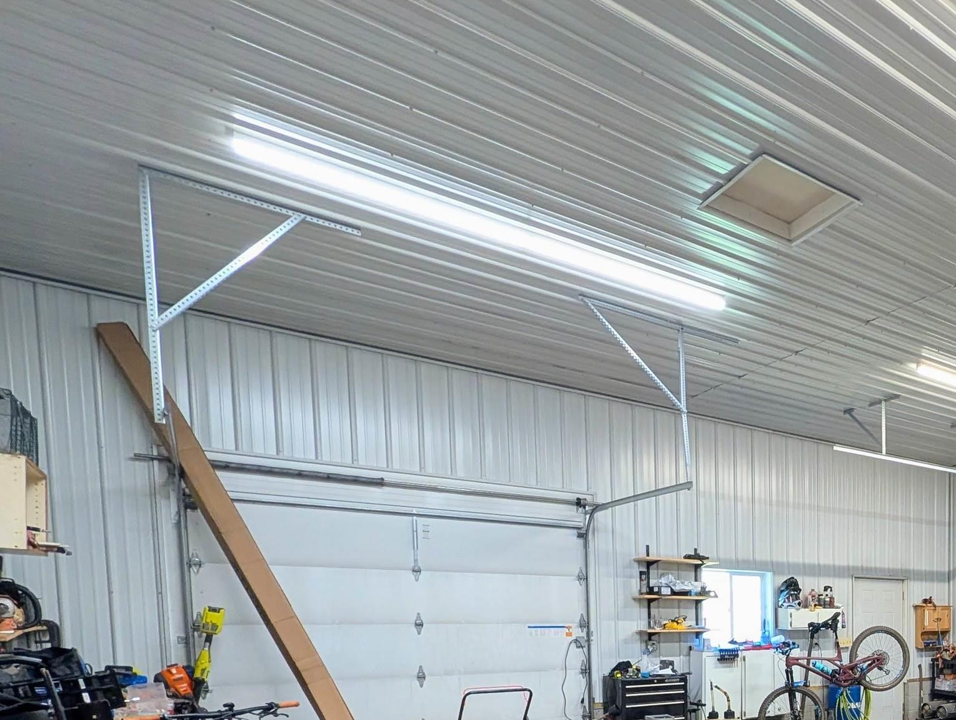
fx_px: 664
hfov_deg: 56.4
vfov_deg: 49.7
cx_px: 935
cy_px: 668
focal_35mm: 24
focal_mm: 2.02
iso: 151
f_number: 1.7
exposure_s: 1/60
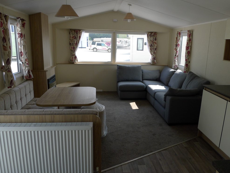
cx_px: 123
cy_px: 85
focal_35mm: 27
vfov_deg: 51.4
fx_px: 179
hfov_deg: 65.3
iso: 80
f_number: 2.8
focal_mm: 5.1
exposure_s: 1/200
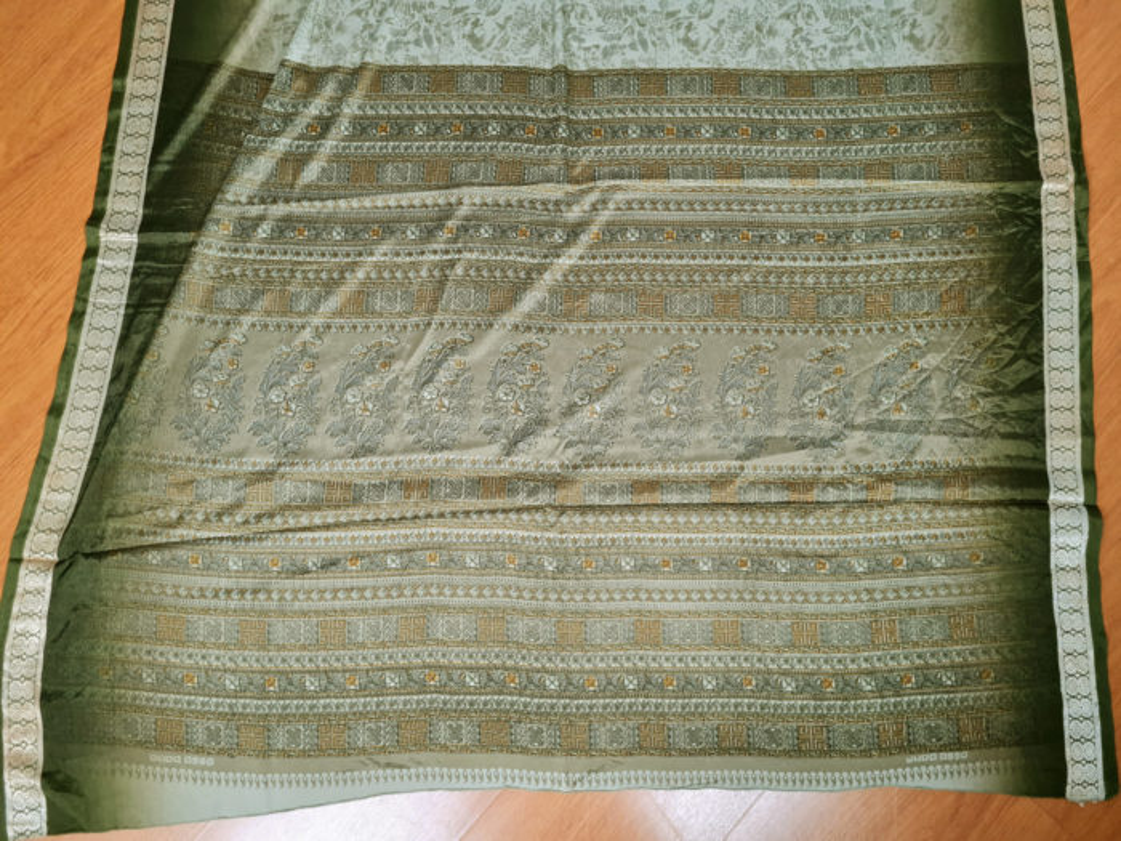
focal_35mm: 26
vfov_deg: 53.1
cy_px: 420
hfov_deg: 67.3
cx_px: 560
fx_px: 842
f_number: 1.8
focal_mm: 5.4
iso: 320
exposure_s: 1/120
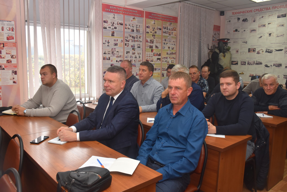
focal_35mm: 30
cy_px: 96
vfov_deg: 43.6
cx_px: 144
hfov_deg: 61.9
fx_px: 239
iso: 800
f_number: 5
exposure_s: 1/100
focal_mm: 20
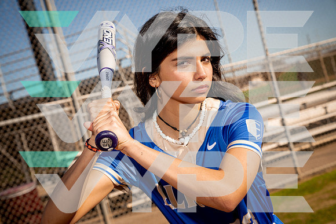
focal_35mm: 68
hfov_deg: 29.6
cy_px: 112
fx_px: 635
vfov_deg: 20.0
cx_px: 168
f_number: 7.1
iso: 100
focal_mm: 68
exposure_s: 1/250
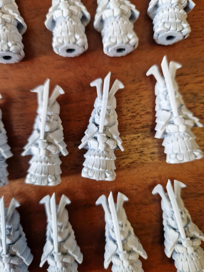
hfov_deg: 58.9
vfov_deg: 73.9
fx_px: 181
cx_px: 102
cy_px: 136
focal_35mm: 23
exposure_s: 1/100
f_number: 1.8
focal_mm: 5.4
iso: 250
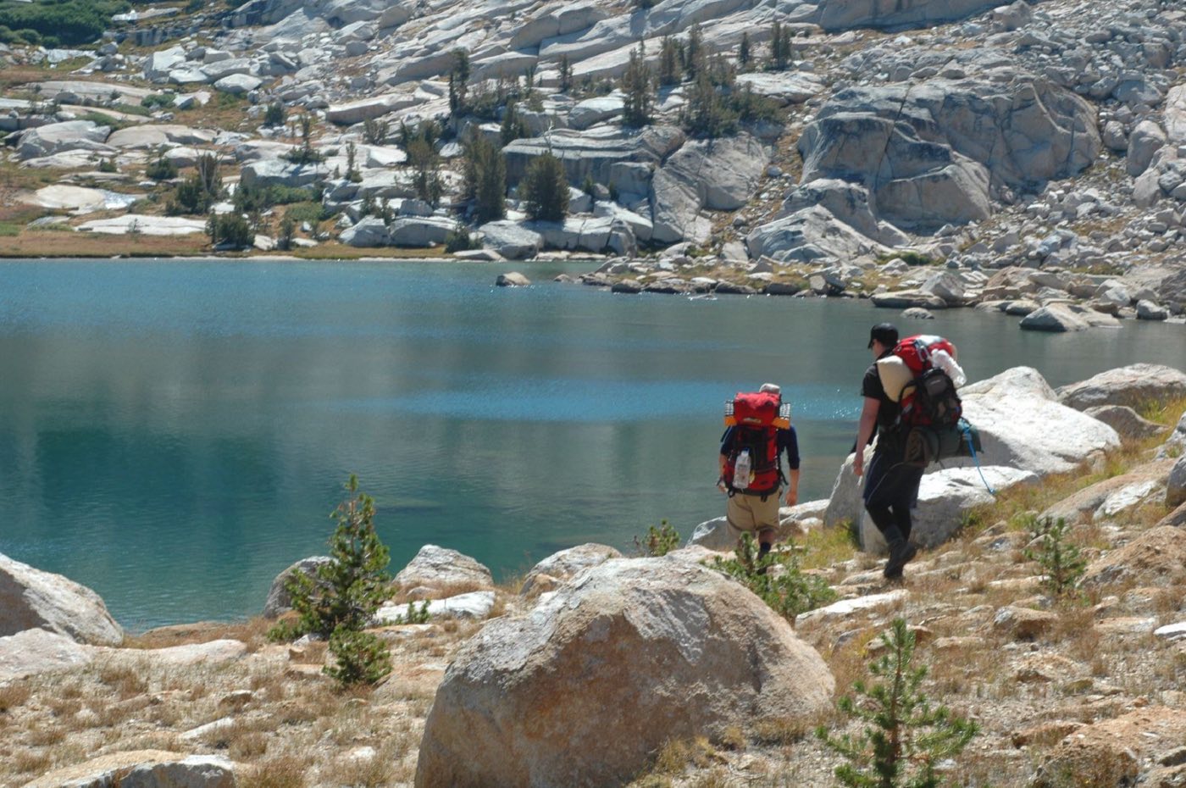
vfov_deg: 18.1
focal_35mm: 75
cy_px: 394
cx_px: 593
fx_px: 2468
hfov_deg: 27.0
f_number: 14
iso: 200
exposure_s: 1/100
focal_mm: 50
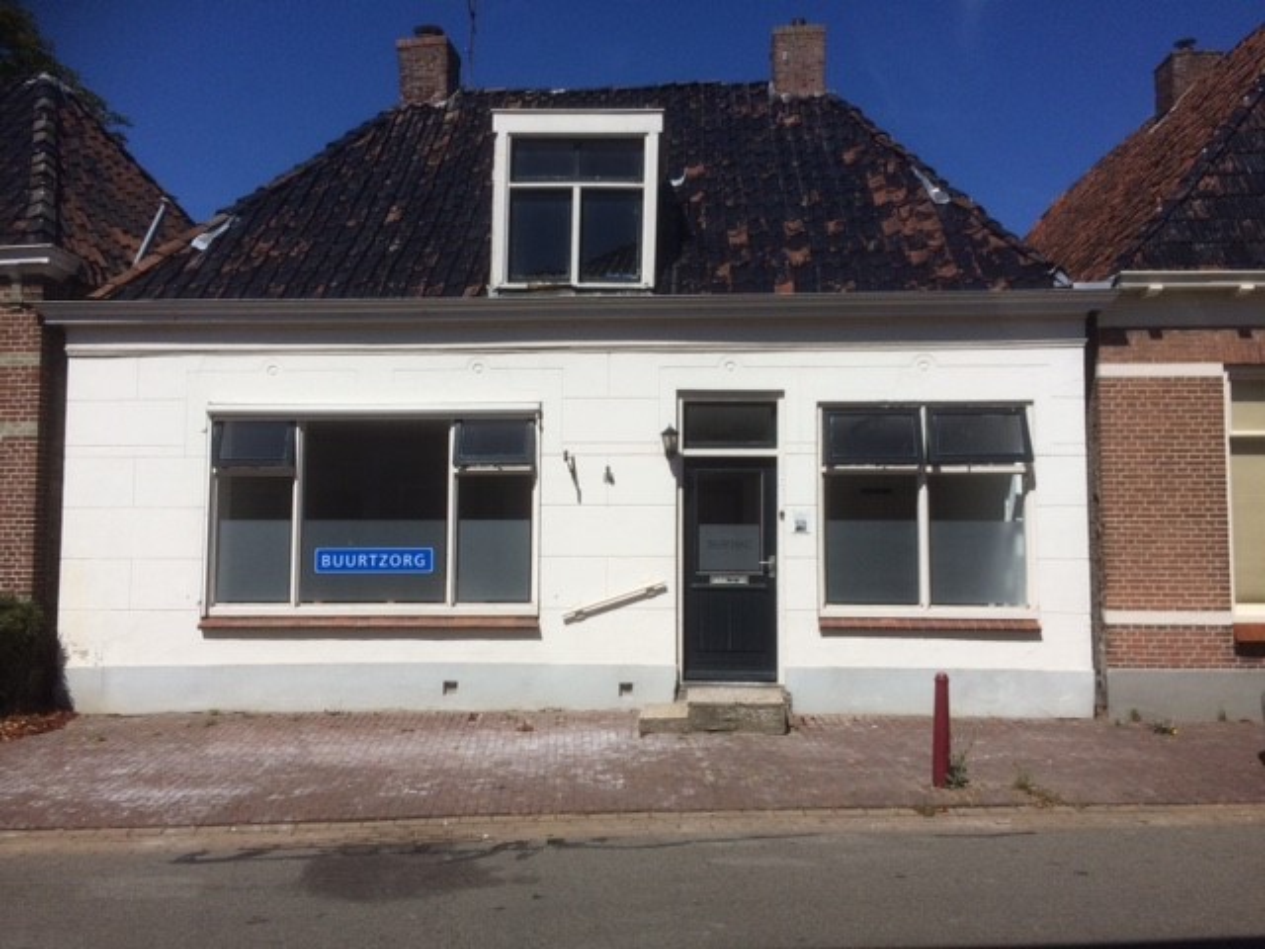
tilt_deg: +2.5
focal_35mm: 29
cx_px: 632
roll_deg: -1.0
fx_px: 1060
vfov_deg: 48.2
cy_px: 474
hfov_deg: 61.7
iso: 32
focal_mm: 4.15
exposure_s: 1/5882
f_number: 2.2
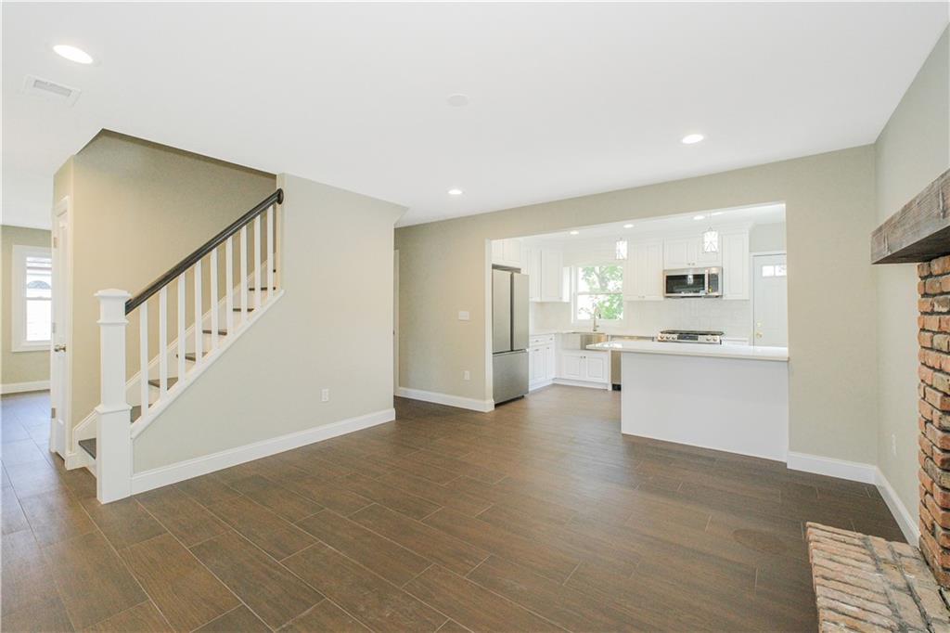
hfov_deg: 100.4
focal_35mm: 15
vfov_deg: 77.3
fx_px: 396
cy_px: 316
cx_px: 475
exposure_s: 1/60
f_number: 8
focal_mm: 10
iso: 1250
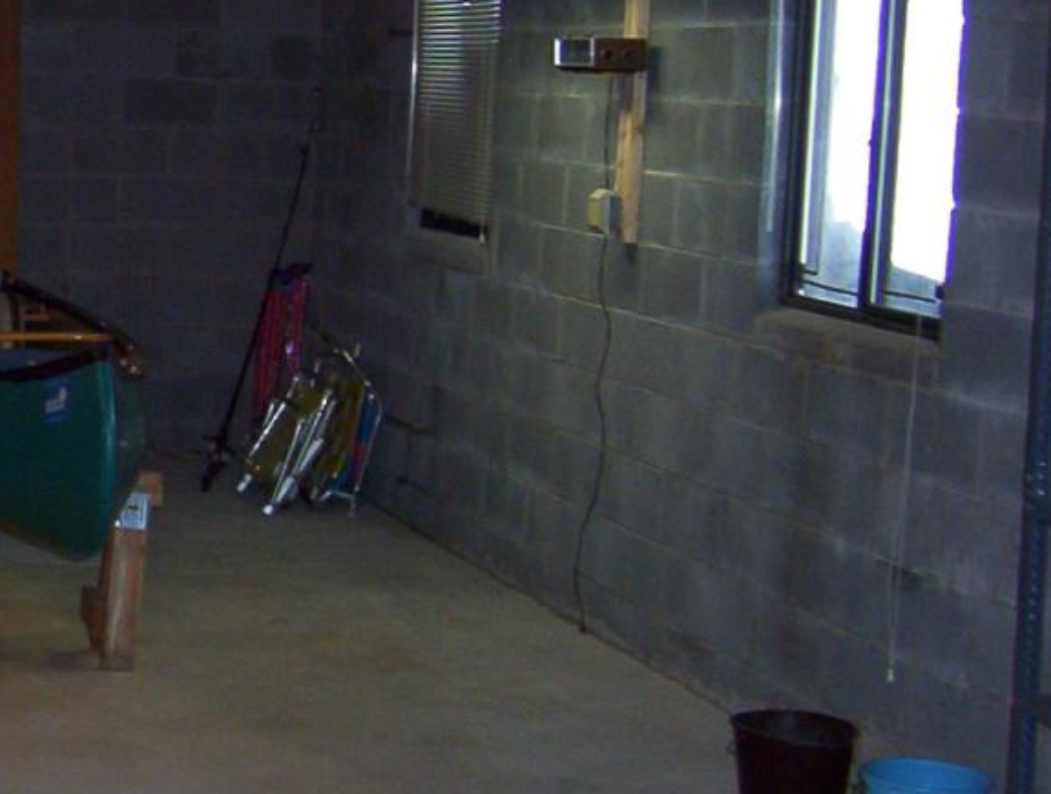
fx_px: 2435
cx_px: -91
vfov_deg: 18.5
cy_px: 281
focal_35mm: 80
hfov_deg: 23.0
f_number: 2.76
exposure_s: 1/30
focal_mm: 5.54
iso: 140
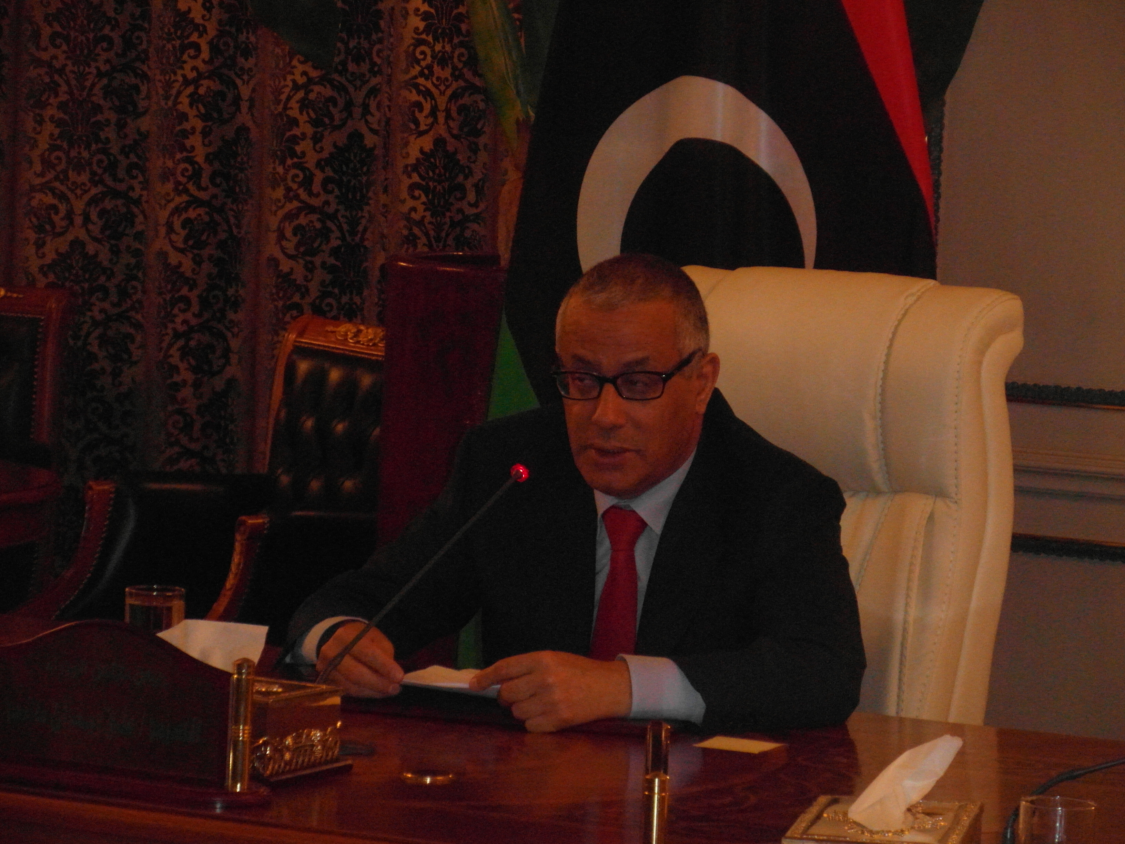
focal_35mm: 178
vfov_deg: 8.3
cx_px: 562
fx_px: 5785
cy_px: 422
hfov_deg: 11.1
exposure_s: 1/60
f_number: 4.4
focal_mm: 28.9
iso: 640
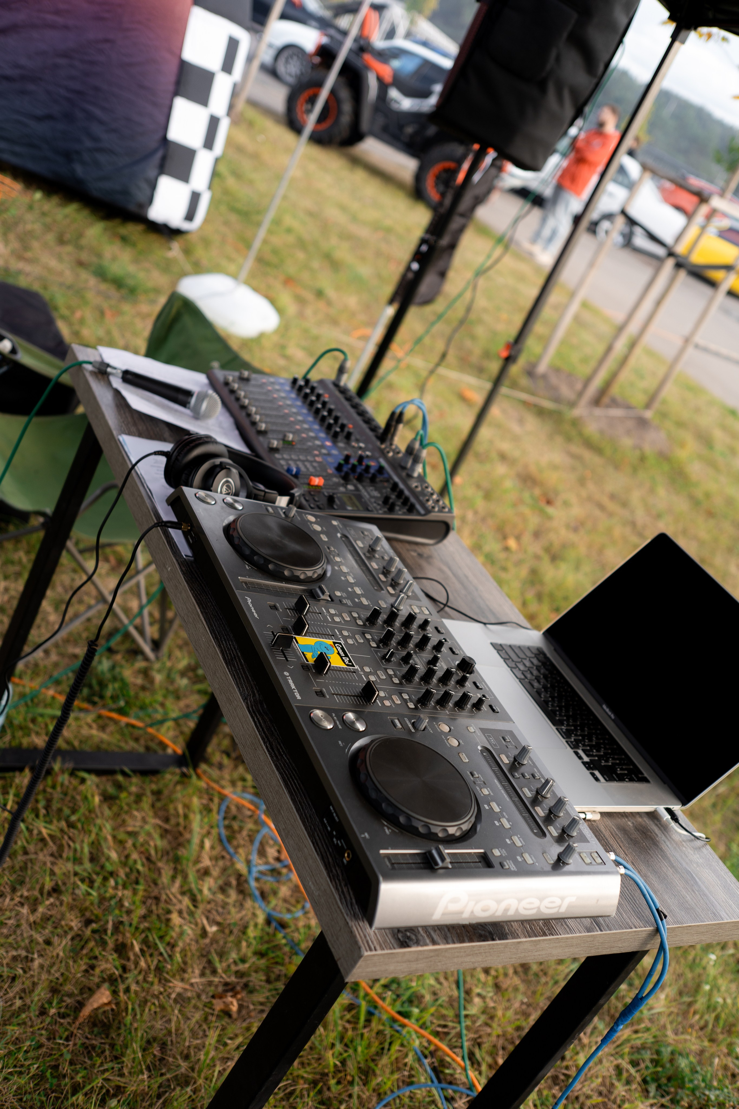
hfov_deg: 37.9
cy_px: 554
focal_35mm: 35
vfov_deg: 54.4
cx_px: 370
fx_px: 1078
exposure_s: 1/320
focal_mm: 35
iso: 100
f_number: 2.5
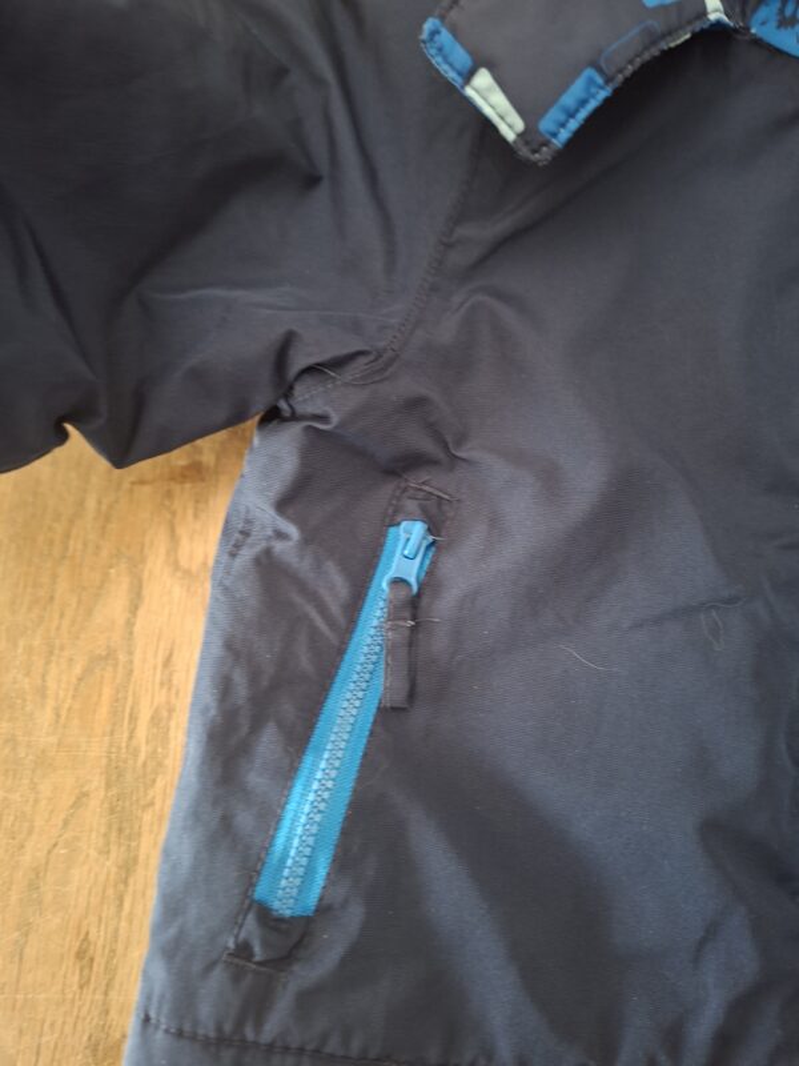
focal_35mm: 23
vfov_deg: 73.9
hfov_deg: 58.9
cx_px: 400
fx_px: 708
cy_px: 533
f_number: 1.8
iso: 320
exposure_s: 1/33
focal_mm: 5.54
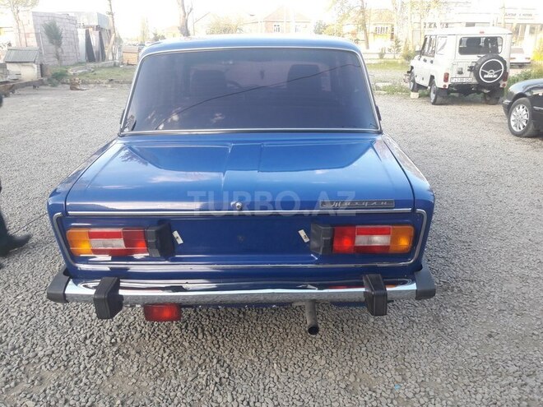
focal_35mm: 28
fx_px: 439
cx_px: 272
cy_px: 204
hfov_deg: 63.4
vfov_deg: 49.7
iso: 64
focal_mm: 3.7
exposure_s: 1/100
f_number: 1.9
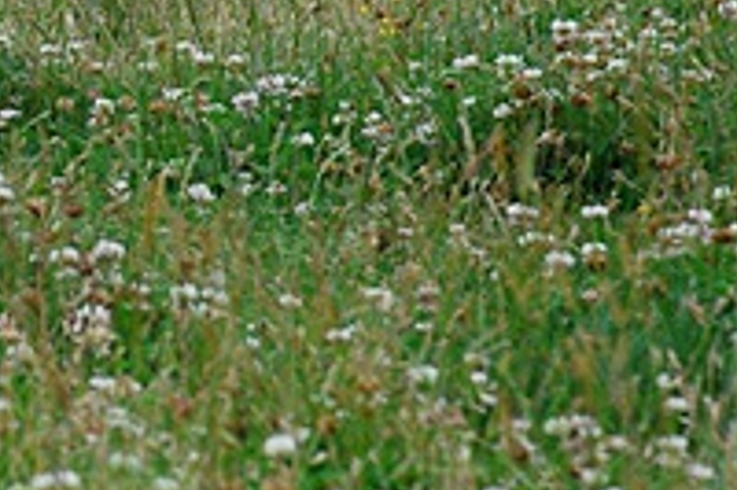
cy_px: -29
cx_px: -483
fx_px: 10453
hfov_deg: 4.0
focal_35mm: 511
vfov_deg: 2.7
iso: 400
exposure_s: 1/800
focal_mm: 85
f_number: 6.3
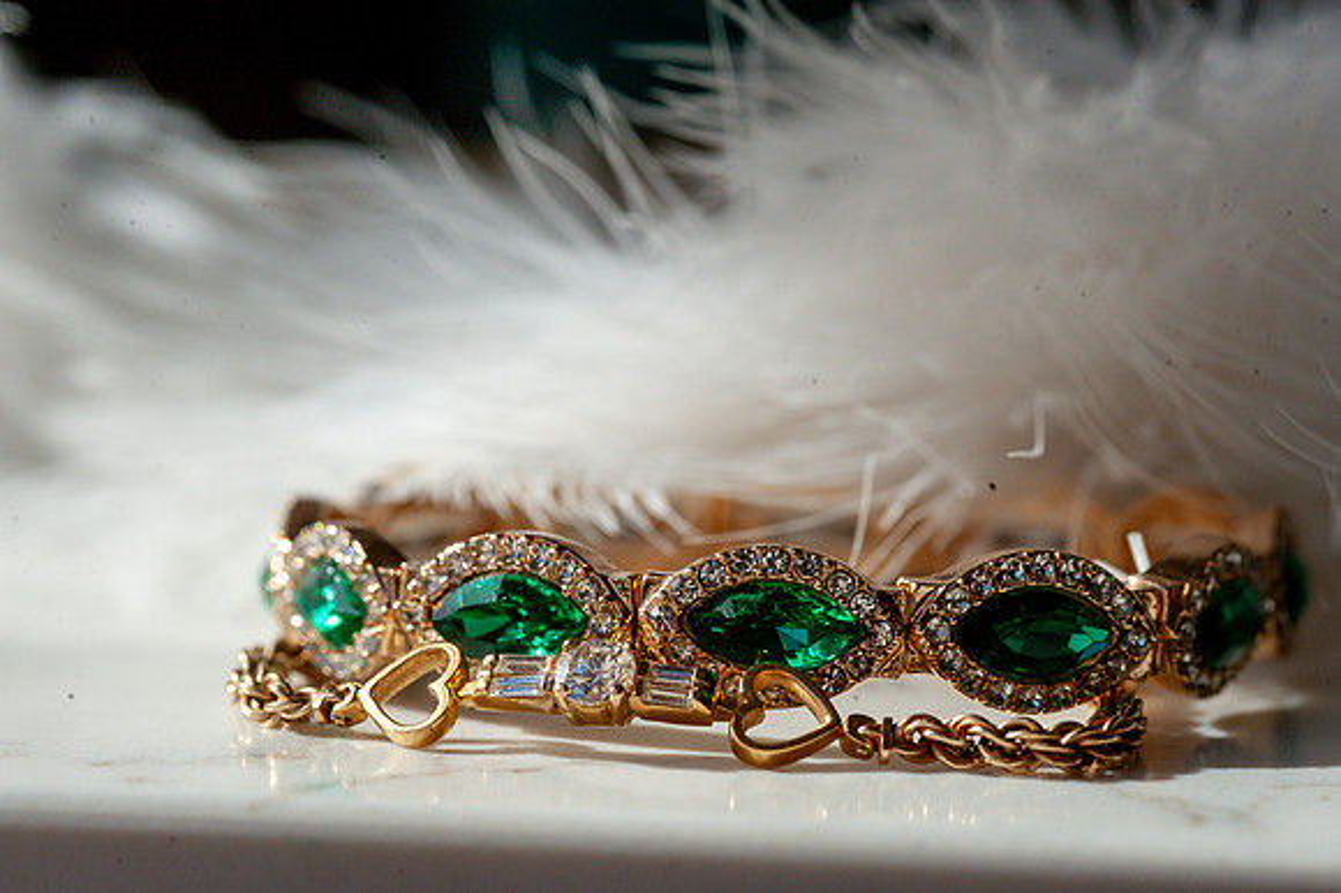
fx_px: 3909
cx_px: 670
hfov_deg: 19.5
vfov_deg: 13.0
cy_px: 446
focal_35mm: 105
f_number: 11
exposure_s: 1/640
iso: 640
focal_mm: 105
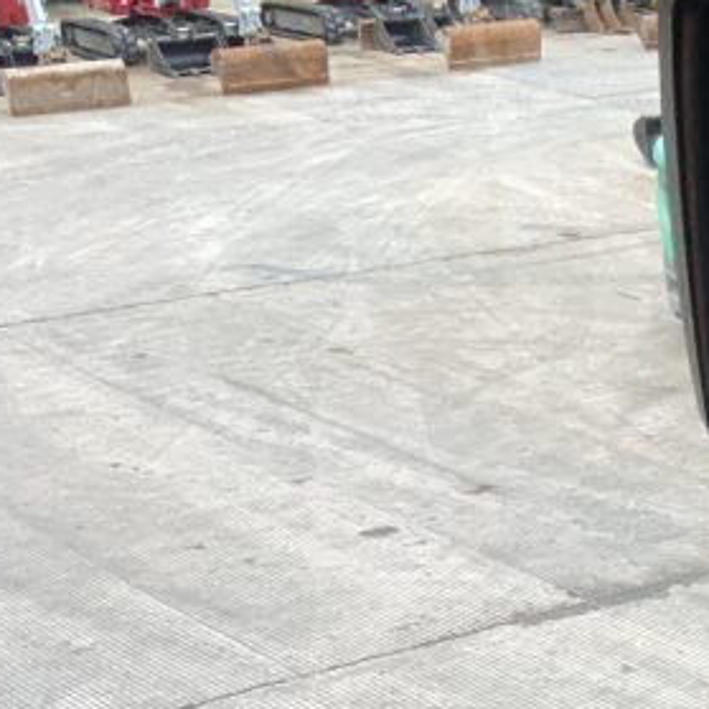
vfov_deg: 18.0
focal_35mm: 94
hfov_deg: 16.2
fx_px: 2178
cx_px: 1187
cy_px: 709
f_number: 1.8
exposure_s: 1/255
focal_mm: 3
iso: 16
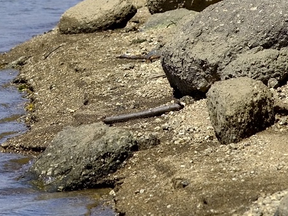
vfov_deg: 2.2
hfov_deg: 2.9
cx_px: 17
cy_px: -25
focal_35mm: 690
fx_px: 5738
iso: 100
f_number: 8
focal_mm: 200
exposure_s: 1/300
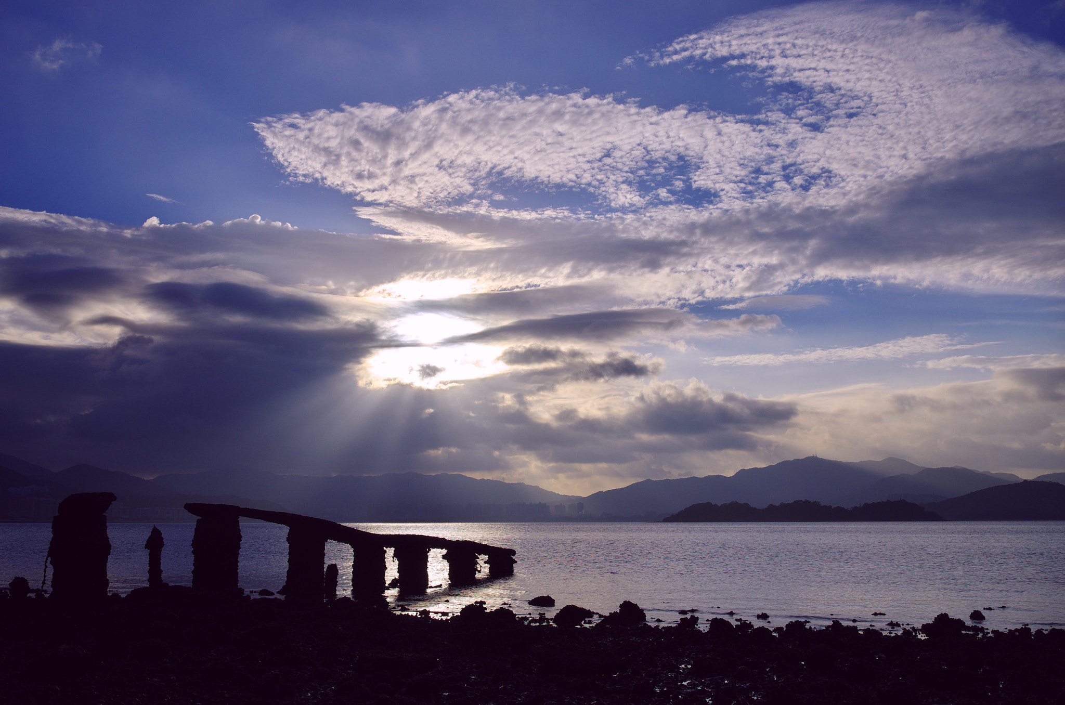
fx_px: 1240
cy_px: 352
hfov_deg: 46.5
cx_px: 532
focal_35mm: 42
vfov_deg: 31.7
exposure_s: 1/20
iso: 80
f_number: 14
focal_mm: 28
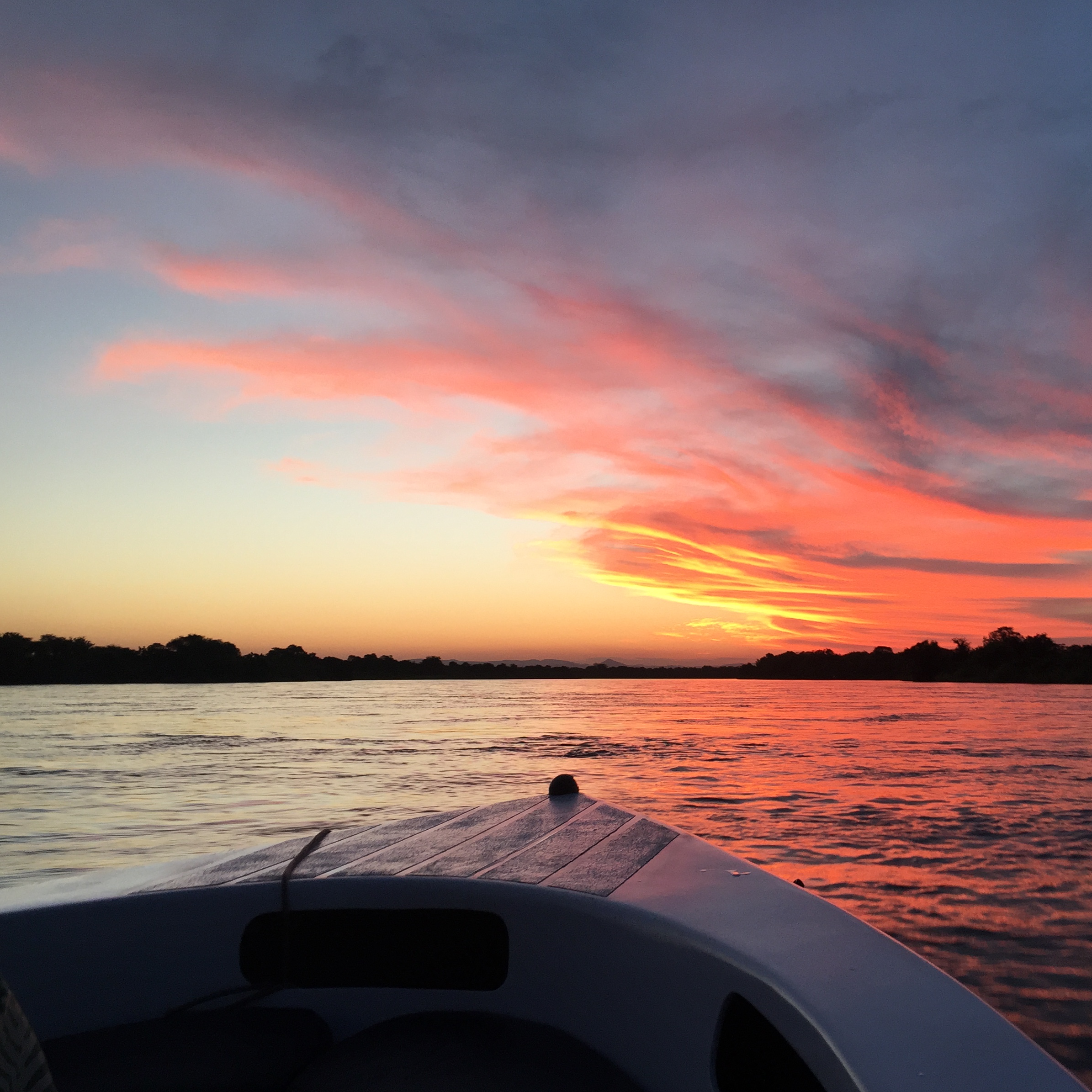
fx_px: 1249
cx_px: 716
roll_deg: +0.2
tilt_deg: +5.4
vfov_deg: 47.2
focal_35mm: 35
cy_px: 542
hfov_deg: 46.6
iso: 50
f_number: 2.2
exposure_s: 1/100
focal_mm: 4.15
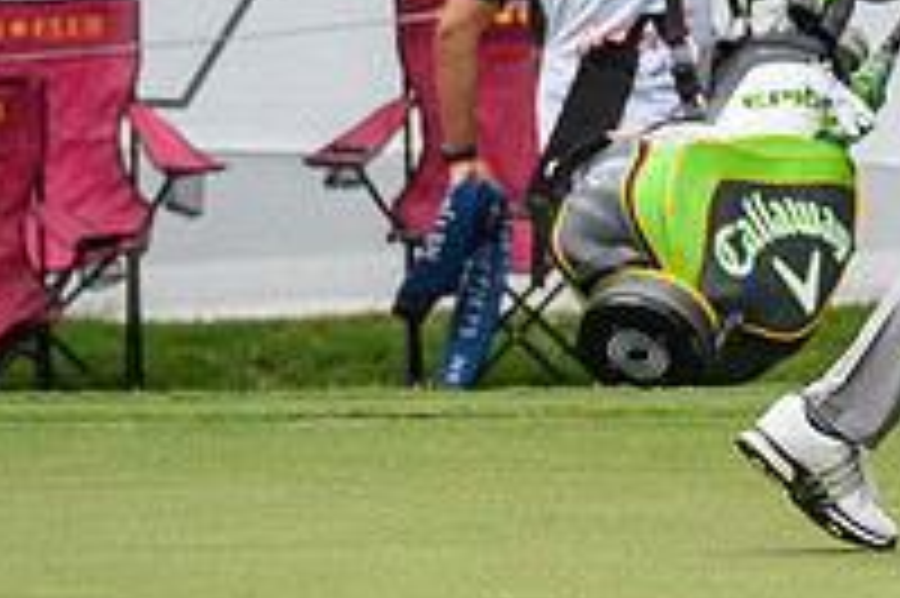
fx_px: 23380
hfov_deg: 2.2
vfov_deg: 1.5
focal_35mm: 936
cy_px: 392
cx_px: 1732
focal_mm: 200
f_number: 5
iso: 2500
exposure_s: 1/320
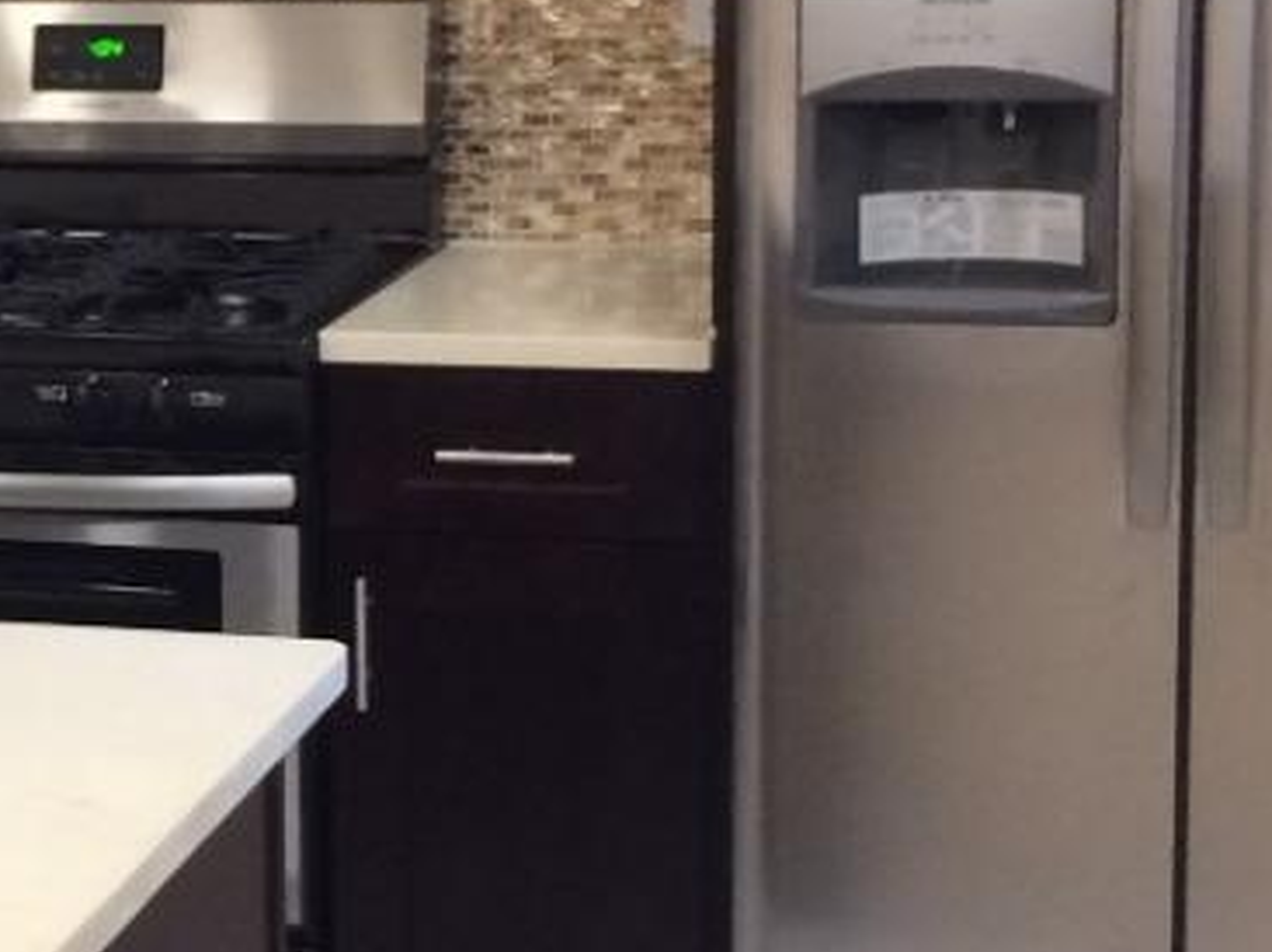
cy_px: 460
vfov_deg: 12.4
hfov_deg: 15.5
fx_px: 4370
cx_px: -539
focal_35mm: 119
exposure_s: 1/30
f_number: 2.2
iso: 125
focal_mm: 4.15
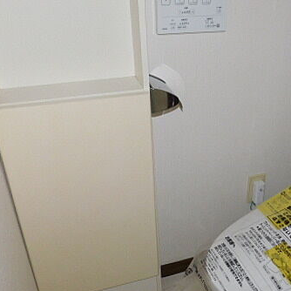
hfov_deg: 41.9
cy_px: 153
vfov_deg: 42.8
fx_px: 371
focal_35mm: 39
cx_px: 207
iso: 200
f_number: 3
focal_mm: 4
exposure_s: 1/30
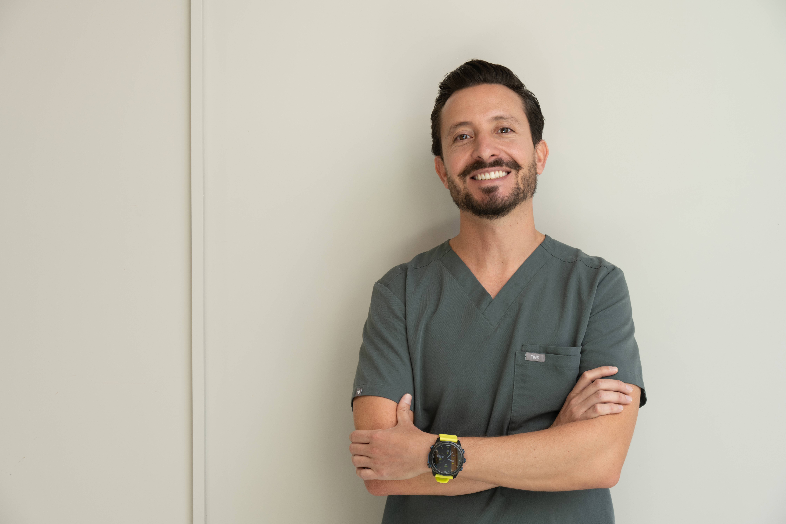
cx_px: 393
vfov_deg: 22.3
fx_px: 1332
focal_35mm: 61
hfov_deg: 32.9
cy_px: 262
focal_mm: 61
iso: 250
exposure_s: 1/40
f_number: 6.3
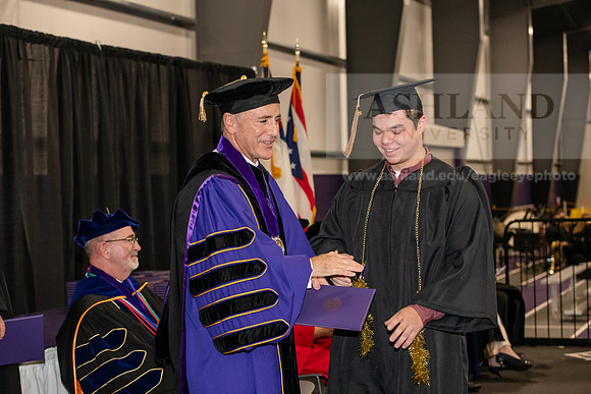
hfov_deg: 28.8
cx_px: 296
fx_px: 1149
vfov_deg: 19.5
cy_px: 197
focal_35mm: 70
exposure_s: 1/200
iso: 2500
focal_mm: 70
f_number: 5
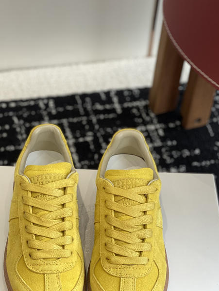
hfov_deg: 19.6
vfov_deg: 25.8
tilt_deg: -48.7
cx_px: 84
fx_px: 632
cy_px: 204
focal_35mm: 75
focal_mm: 6
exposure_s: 1/122
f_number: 2
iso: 32
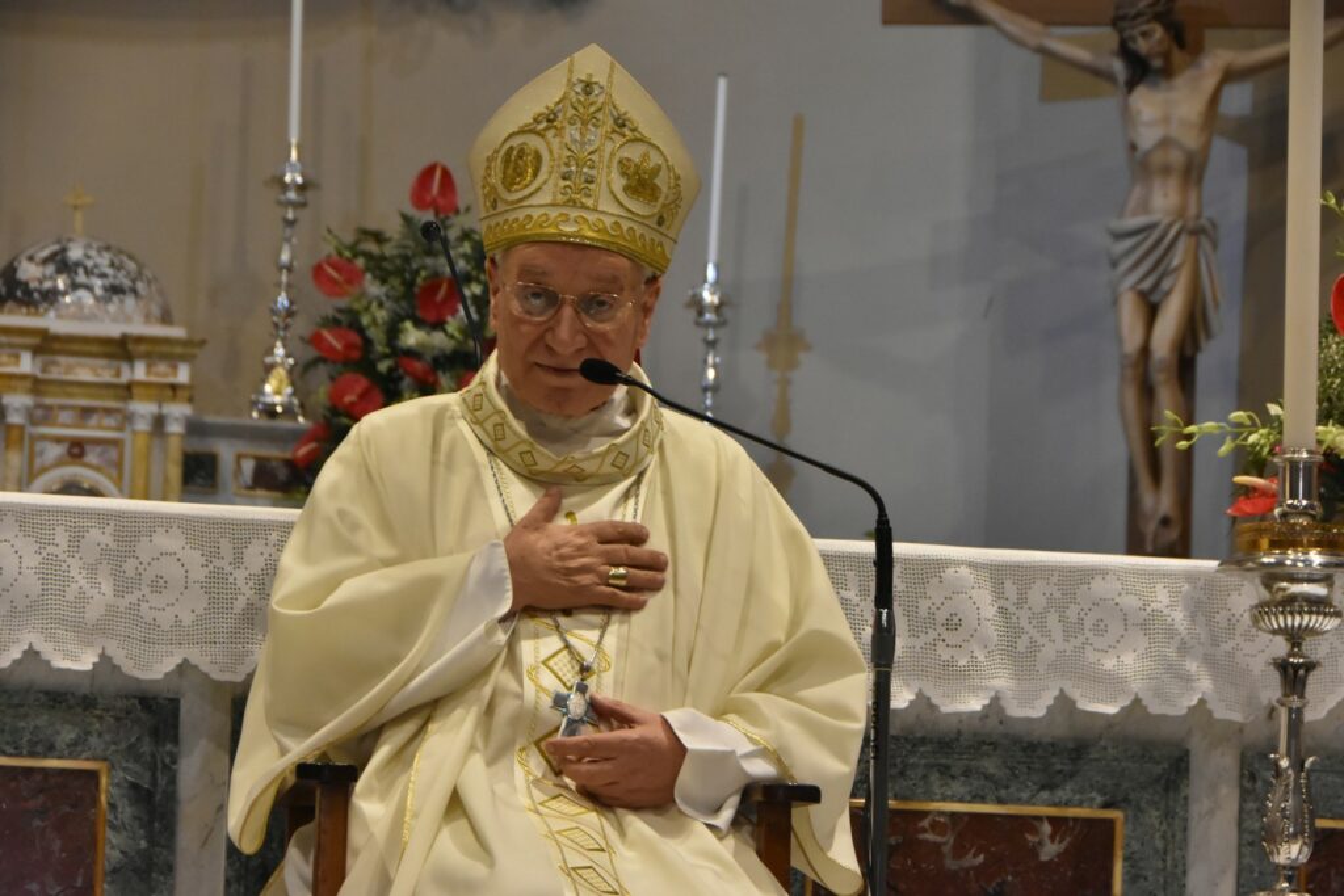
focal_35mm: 120
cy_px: 448
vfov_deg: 11.4
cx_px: 672
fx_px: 4480
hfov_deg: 17.1
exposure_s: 1/125
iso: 2500
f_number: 6.3
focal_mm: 80
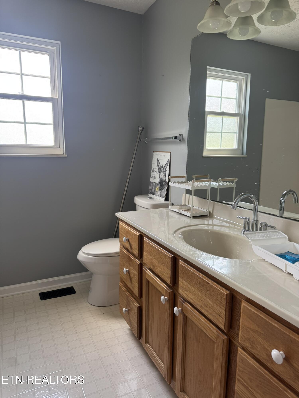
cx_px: 150
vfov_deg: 71.6
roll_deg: +0.0
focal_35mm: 24
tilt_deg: -9.5
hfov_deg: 56.8
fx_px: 276
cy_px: 199
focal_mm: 6.76
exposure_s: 1/60
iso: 125
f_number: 1.78
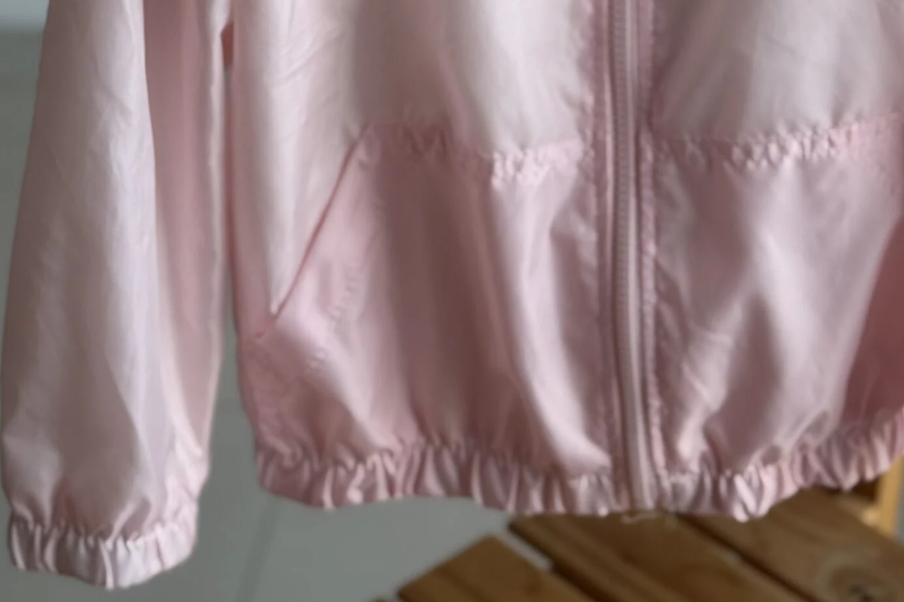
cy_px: -135
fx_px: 2310
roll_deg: -1.3
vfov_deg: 14.4
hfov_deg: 22.1
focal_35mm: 92
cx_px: 584
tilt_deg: -23.8
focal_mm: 6.76
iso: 64
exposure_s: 1/636
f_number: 1.78
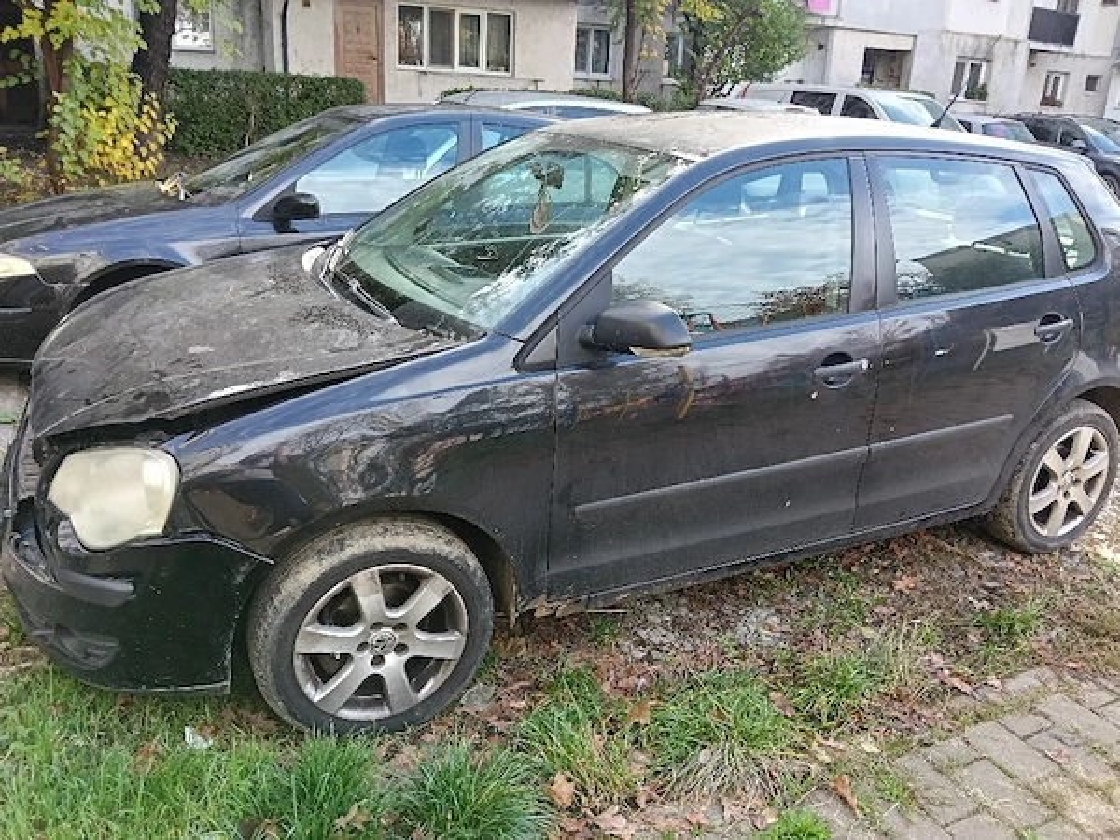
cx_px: 560
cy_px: 420
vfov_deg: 51.4
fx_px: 874
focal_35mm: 27
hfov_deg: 65.3
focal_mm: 3.98
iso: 100
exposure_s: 1/101
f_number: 1.8
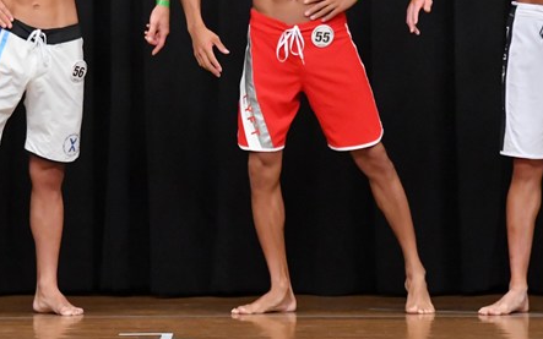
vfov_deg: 2.9
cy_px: 35
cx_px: 154
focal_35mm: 454
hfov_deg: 4.6
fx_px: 6719
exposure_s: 1/400
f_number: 5.6
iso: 8000
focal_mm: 170
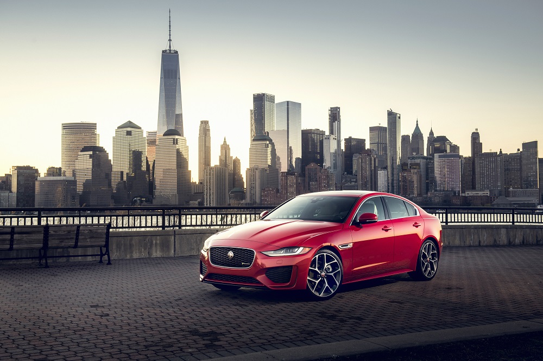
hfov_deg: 41.1
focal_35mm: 48
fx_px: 724
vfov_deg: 28.1
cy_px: 180
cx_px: 272
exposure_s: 1/30
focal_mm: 48
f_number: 6.3
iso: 400
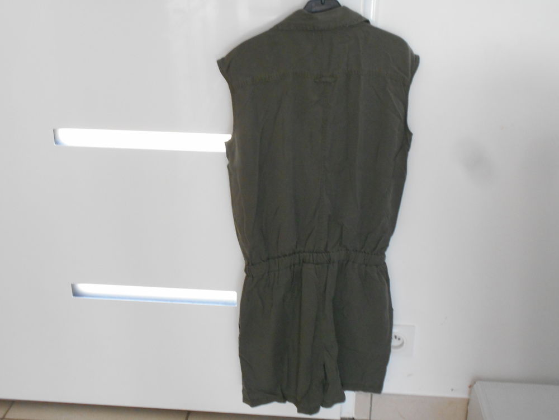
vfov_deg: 32.9
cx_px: 280
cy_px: 210
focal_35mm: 44
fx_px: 711
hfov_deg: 42.9
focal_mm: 7.7
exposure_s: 1/20
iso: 400
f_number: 4.2
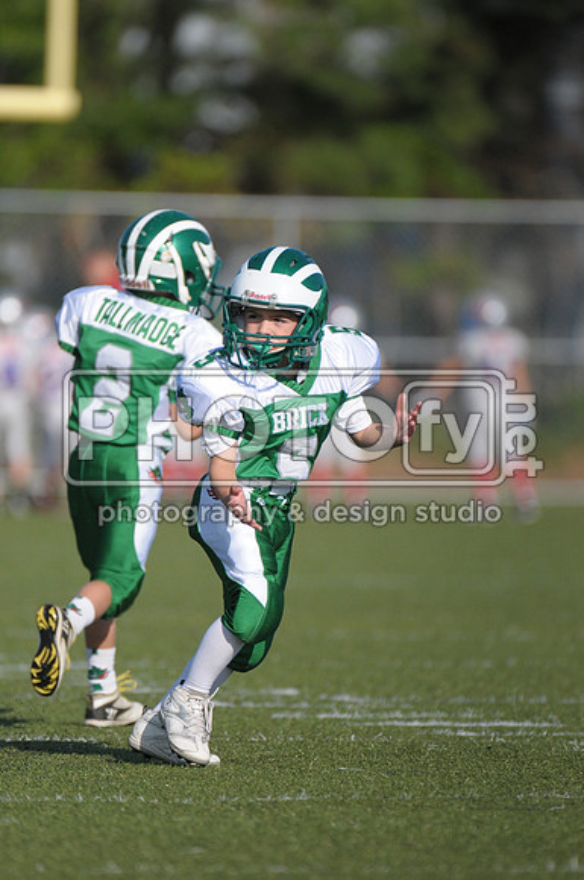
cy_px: 440
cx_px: 292
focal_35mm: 600
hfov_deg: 2.3
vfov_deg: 3.4
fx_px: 14643
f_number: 4
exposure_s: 1/6400
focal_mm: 400
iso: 640
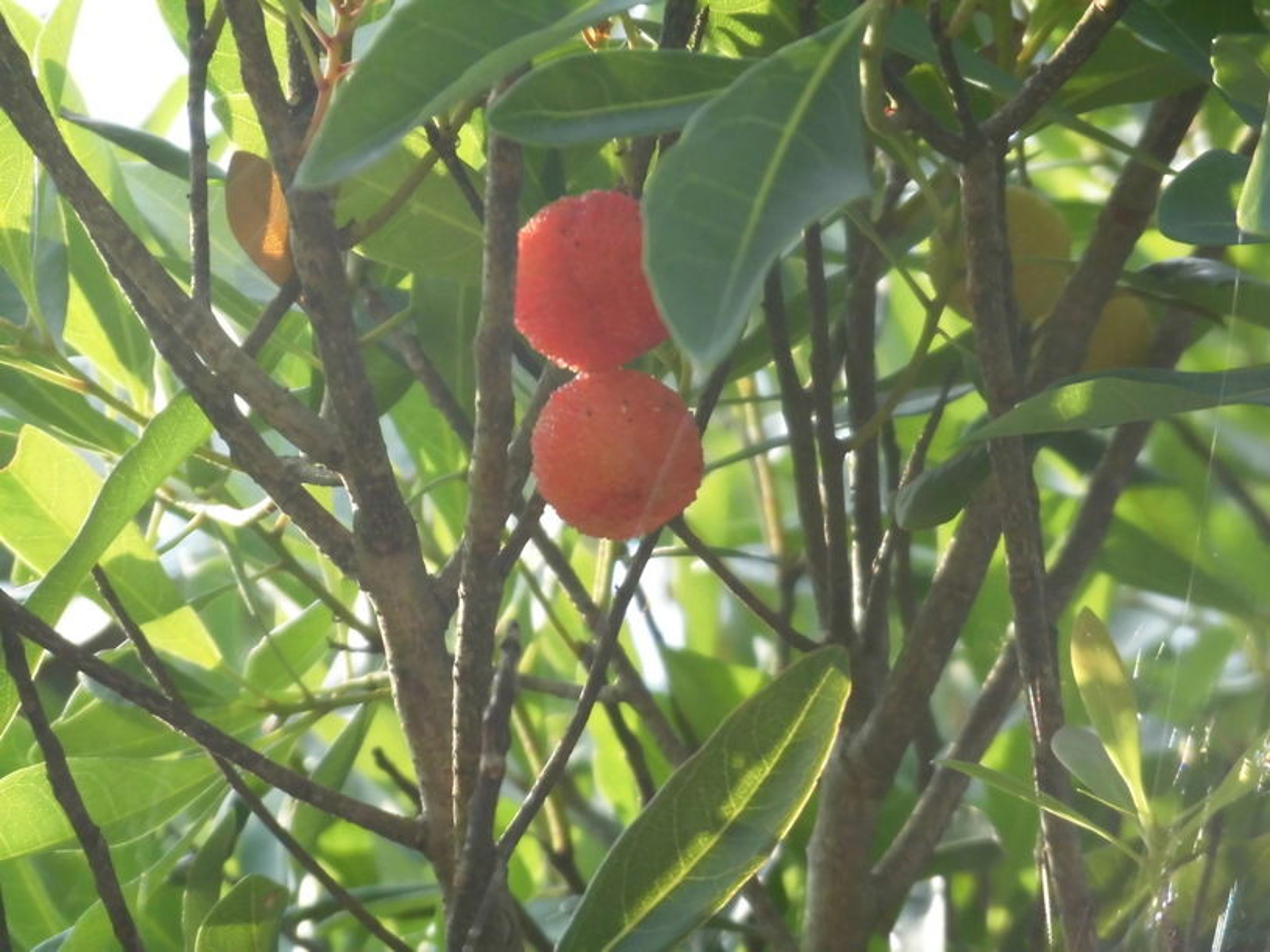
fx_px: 9171
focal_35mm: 250
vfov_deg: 5.9
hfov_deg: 7.9
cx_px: 635
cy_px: 476
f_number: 6.1
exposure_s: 1/250
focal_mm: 44.71
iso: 320
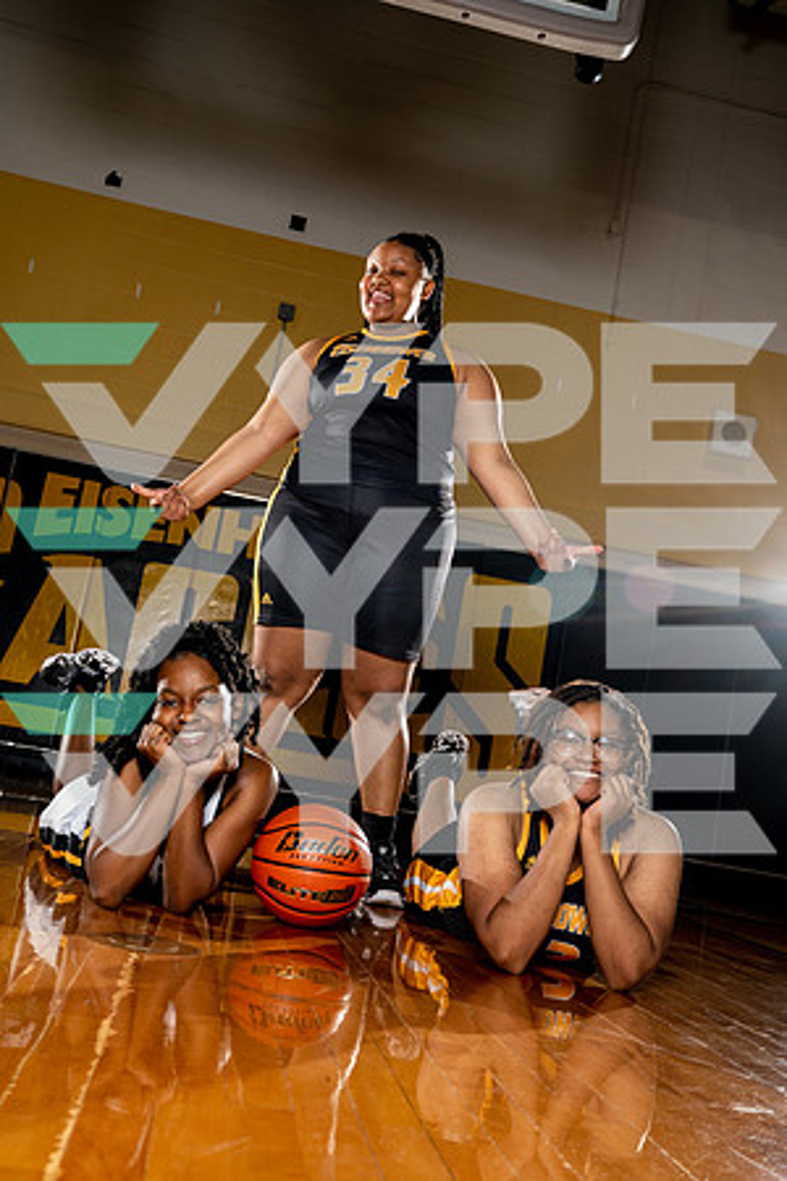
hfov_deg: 36.9
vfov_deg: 53.1
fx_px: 1180
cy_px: 590
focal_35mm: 36
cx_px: 394
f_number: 6.3
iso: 320
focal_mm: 36
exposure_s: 1/250
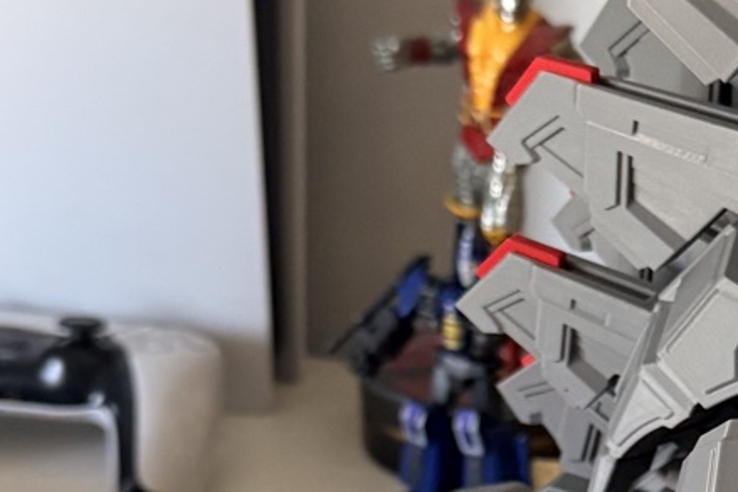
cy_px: 554
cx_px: 716
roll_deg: -3.1
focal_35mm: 100
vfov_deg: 13.4
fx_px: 2051
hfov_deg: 19.9
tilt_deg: -27.7
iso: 400
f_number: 1.78
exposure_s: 1/59
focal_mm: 6.76
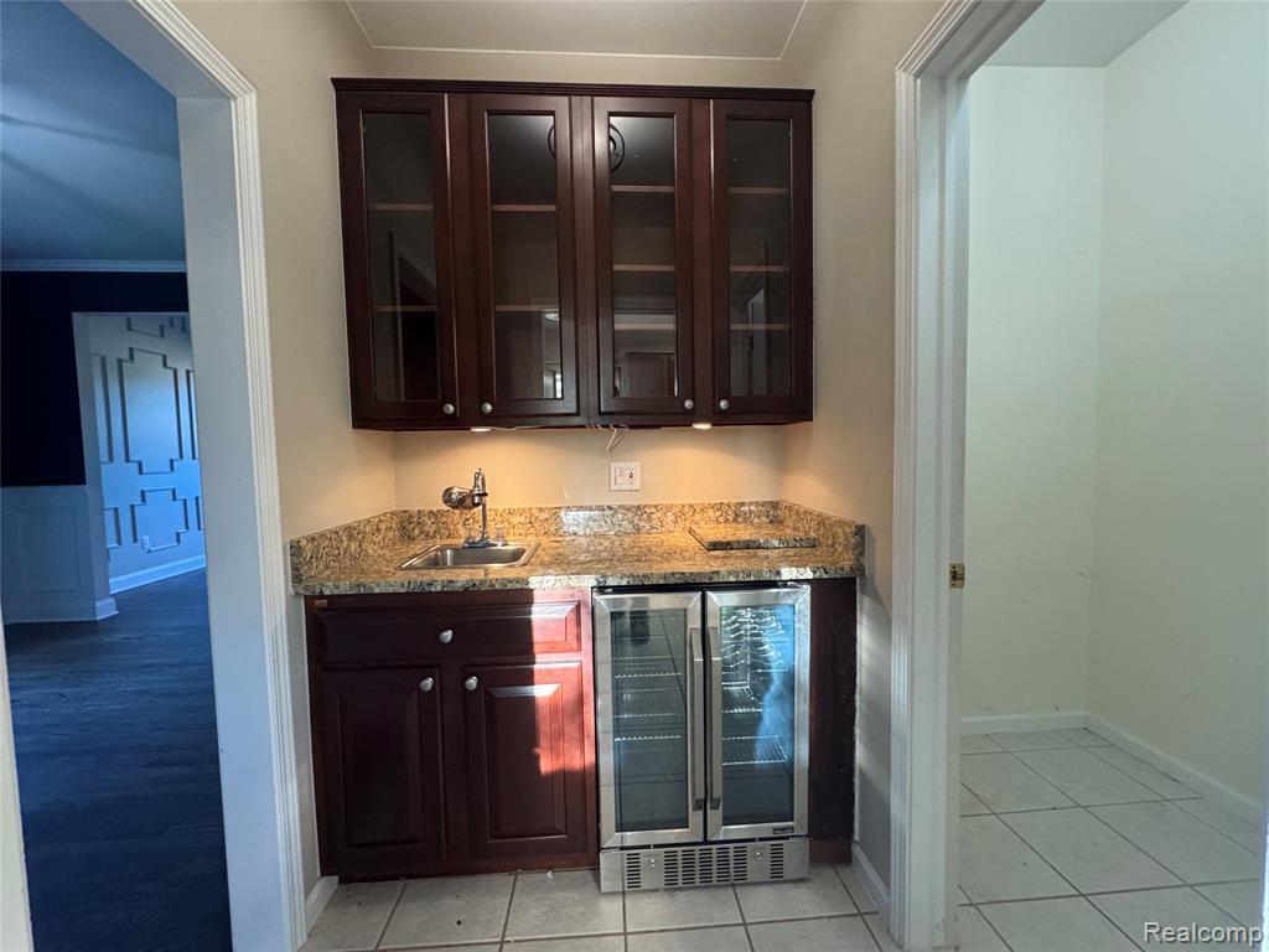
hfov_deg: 102.1
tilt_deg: -2.8
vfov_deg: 85.7
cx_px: 634
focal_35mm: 14
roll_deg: +0.9
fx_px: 513
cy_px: 476
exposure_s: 1/60
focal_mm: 2.22
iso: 320
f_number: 2.2
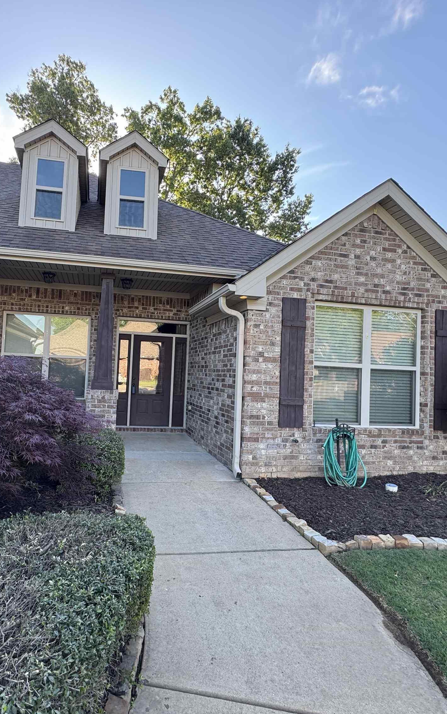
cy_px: 355
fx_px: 390
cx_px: 161
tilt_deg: +2.7
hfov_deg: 58.7
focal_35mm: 20
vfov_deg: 85.1
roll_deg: -2.9
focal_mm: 2.22
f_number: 2.2
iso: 40
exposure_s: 1/132
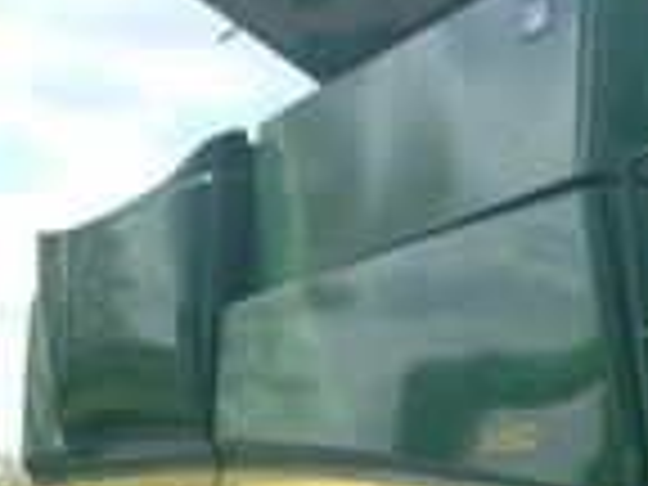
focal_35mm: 132
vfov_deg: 11.1
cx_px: 860
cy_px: 536
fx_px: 2471
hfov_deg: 14.3
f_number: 2.4
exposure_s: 1/1314
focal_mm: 4.28
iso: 50
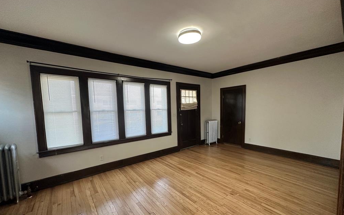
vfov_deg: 74.5
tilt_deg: -5.0
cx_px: 172
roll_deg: +1.0
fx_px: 141
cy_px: 120
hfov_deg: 101.5
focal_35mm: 15
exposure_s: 1/120
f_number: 2.2
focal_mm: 2.22
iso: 250
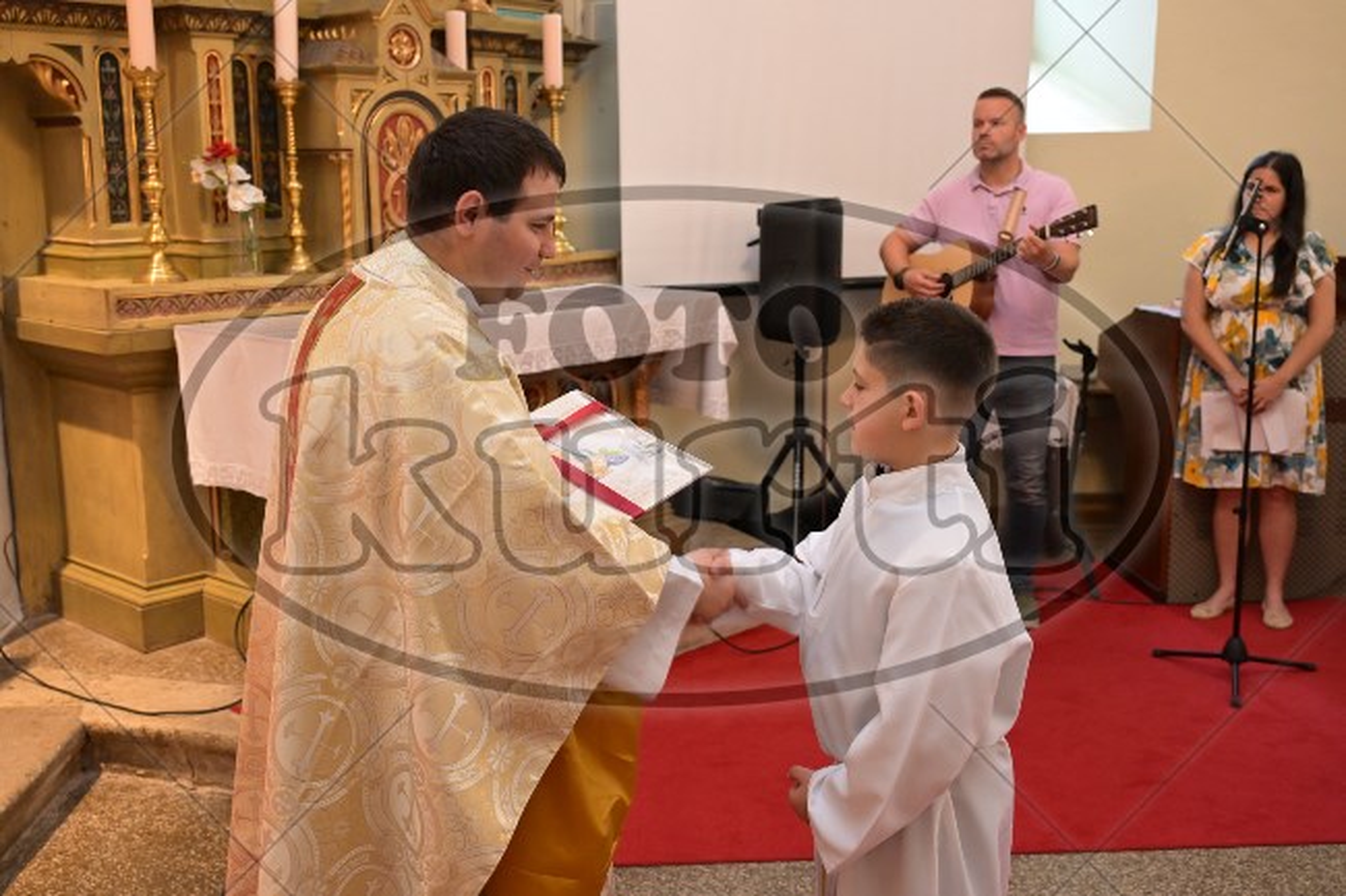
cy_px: 448
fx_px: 1383
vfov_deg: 35.9
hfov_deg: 51.9
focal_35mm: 37
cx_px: 673
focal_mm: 37
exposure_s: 1/125
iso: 4000
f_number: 4
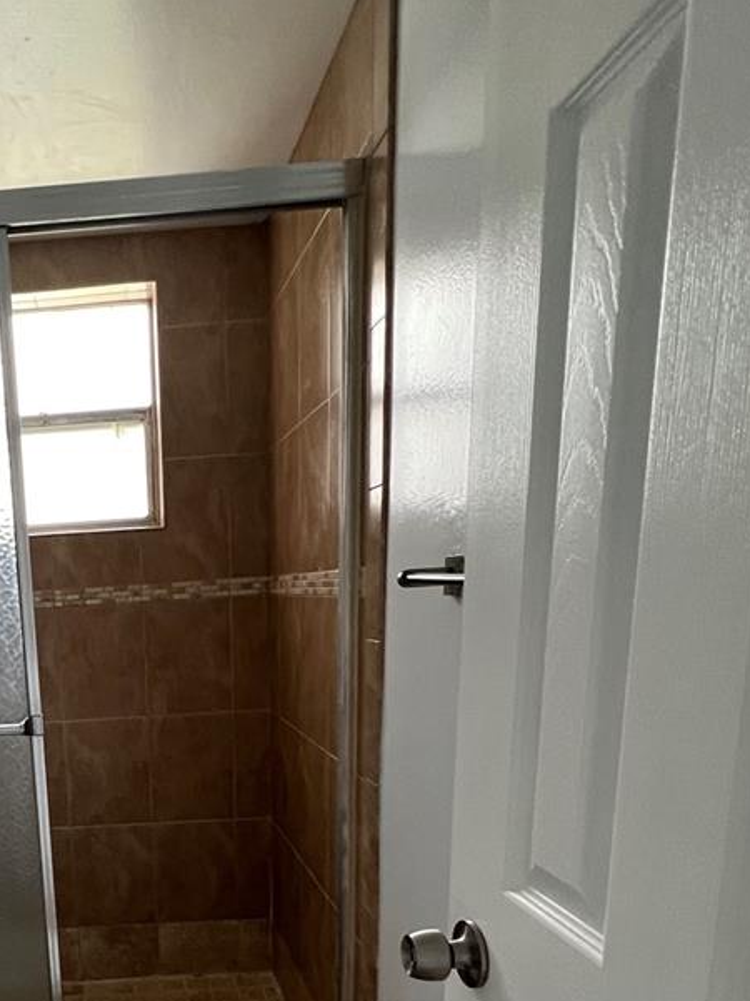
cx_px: 82
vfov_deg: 62.2
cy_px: 786
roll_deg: +4.0
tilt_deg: -13.6
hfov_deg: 47.9
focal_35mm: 26
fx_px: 751
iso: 200
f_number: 1.8
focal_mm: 1.57
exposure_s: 1/99
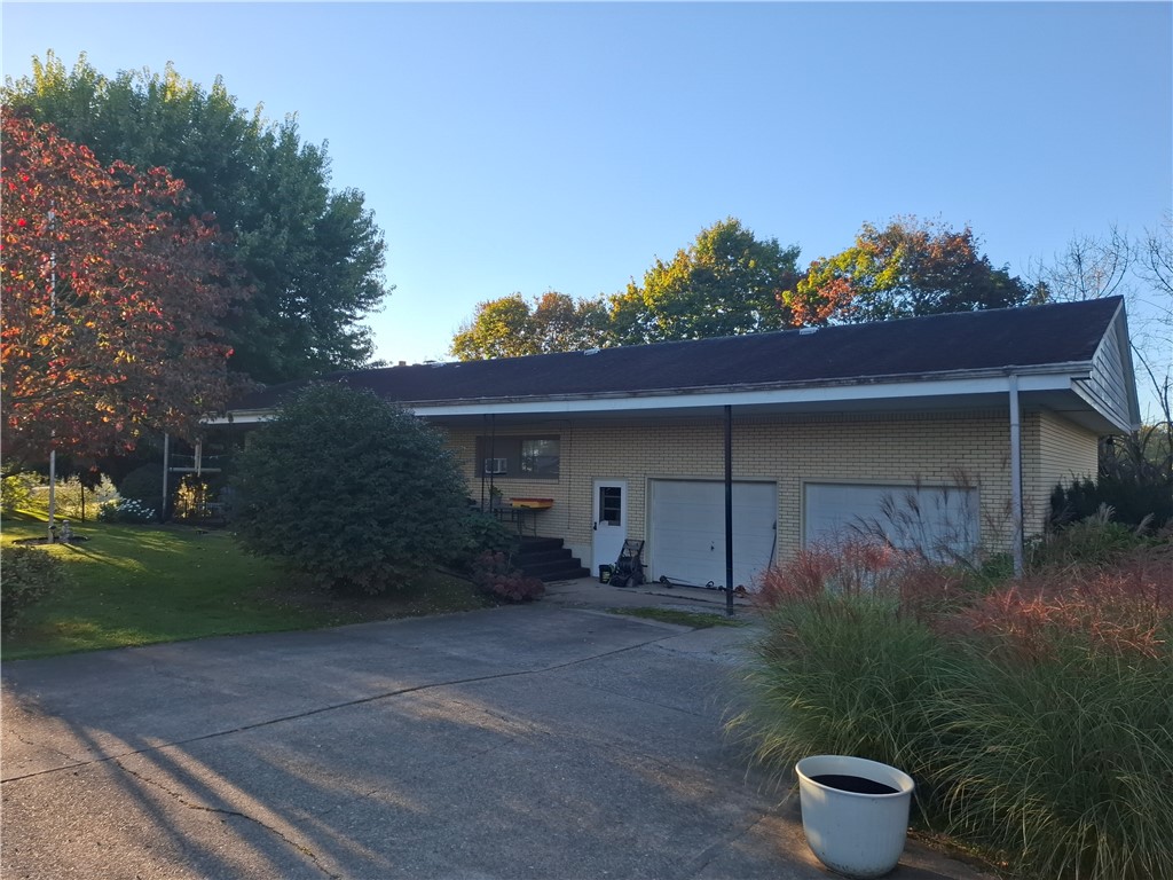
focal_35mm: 23
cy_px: 440
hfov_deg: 73.9
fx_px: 779
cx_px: 586
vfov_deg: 58.9
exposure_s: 1/779
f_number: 1.8
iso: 50
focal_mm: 5.54
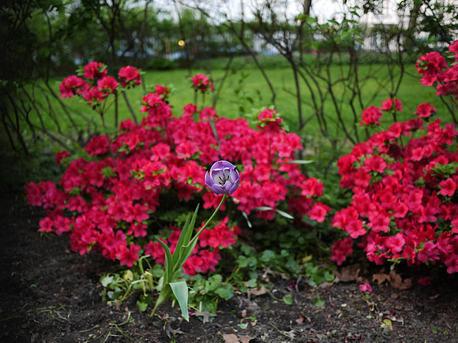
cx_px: 229
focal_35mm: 40
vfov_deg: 36.0
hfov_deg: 46.8
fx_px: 529
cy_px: 172
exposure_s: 1/125
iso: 400
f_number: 1.7
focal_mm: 20
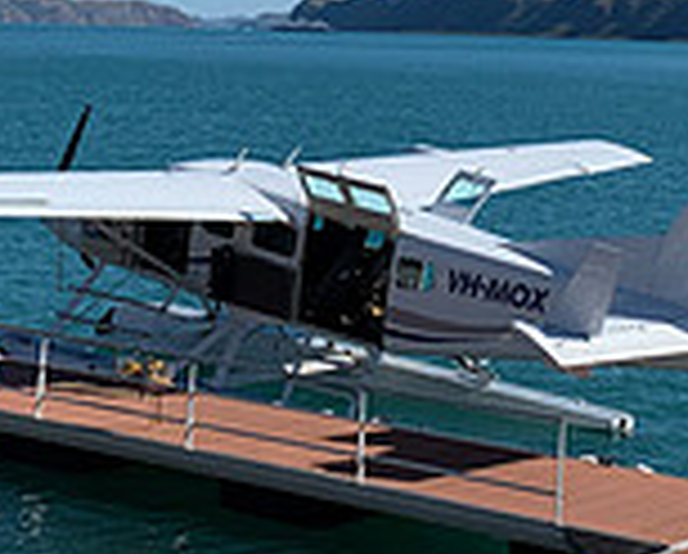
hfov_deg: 19.9
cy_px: -16
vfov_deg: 15.7
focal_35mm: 96
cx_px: 373
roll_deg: -0.9
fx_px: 1959
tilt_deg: +0.6
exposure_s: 1/2681
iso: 25
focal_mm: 4.25
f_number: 1.8
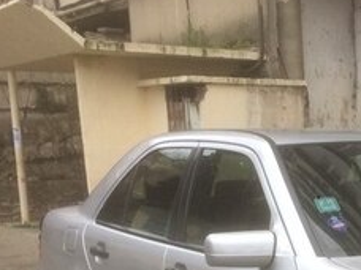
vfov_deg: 16.4
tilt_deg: -13.3
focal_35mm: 84
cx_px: 405
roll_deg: +0.2
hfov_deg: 21.9
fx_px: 876
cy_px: 369
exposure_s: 1/50
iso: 40
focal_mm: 4.15
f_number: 2.2
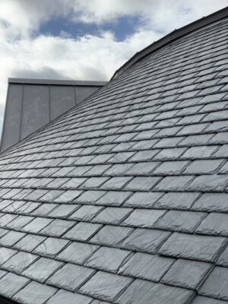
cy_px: 152
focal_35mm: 52
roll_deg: -1.4
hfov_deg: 28.0
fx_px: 457
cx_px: 114
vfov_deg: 36.8
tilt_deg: +4.7
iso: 16
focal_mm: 6
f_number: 2.4
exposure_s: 1/1043
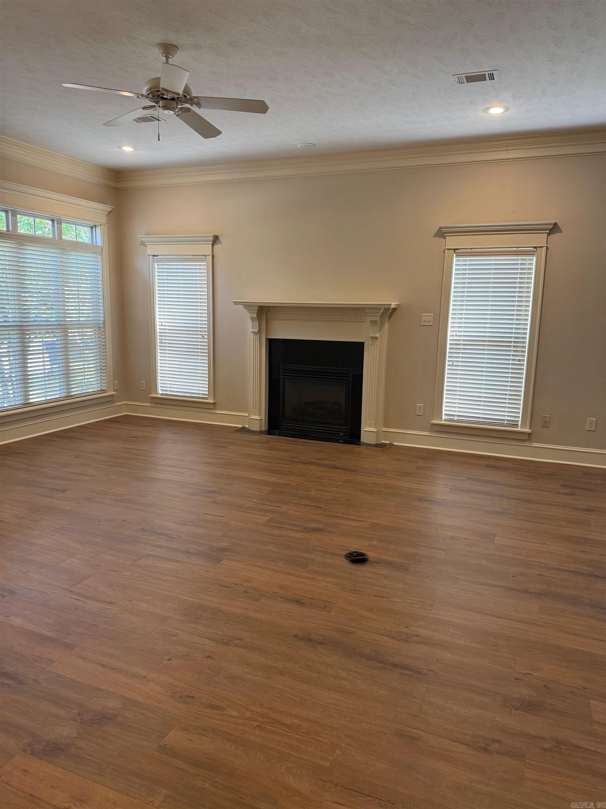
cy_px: 404
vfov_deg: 71.6
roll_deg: -0.7
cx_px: 303
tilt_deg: -8.2
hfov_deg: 56.8
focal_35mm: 24
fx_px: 560
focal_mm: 6.76
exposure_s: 1/60
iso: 160
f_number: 1.78
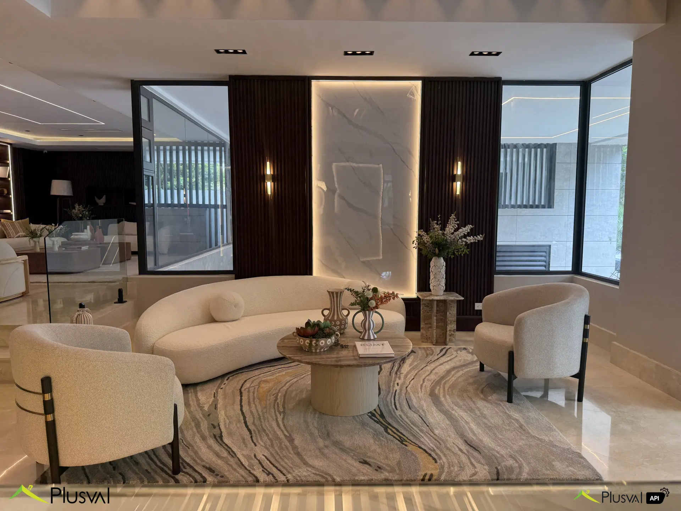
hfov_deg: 71.6
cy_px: 256
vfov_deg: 56.8
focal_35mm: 24
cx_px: 340
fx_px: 472
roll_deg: +0.1
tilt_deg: -6.4
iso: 100
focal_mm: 6.76
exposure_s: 1/120
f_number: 1.78
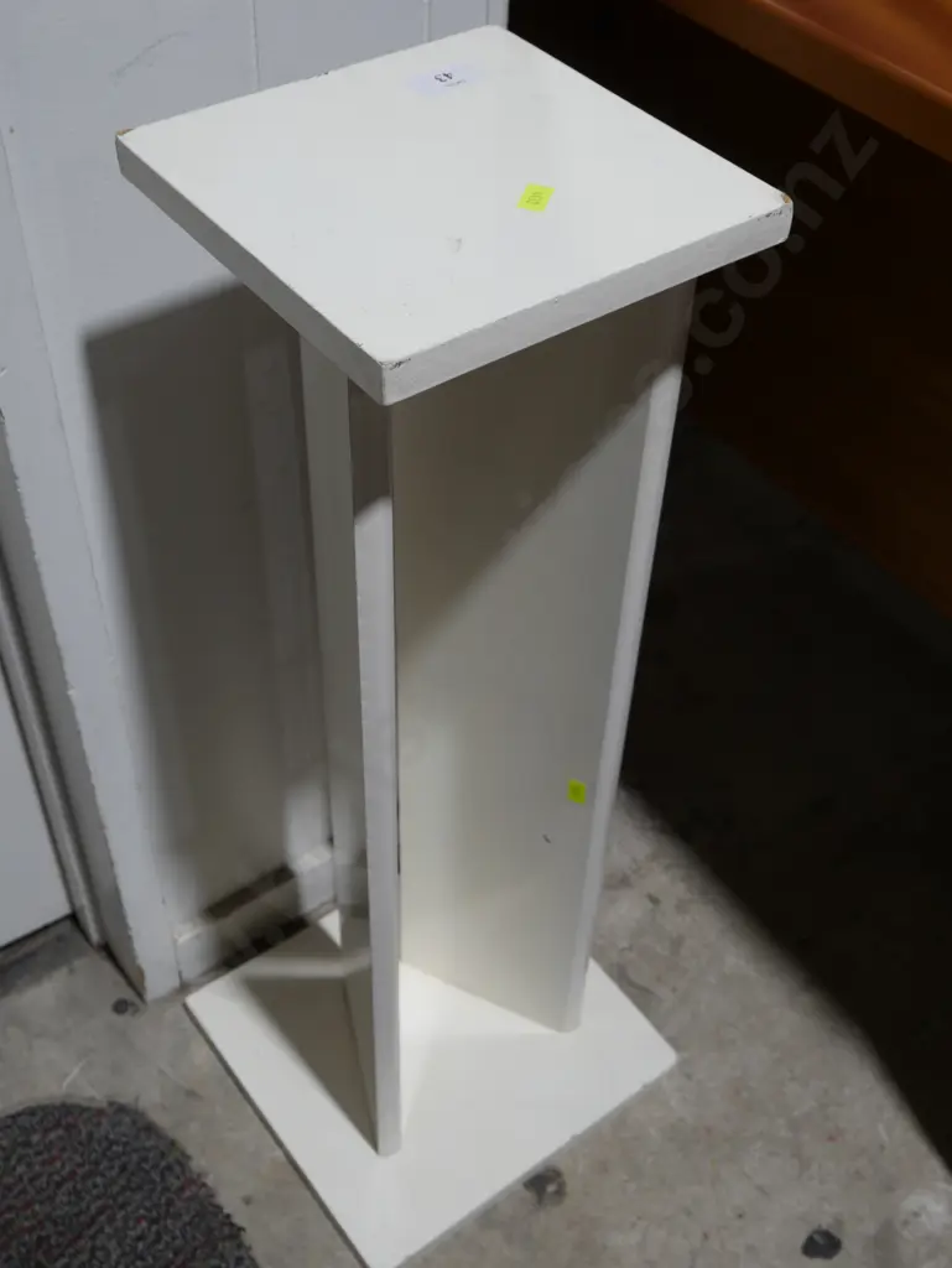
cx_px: 476
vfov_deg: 46.8
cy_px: 634
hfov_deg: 36.0
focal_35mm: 40
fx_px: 1466
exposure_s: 1/60
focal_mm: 20
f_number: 5
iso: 200
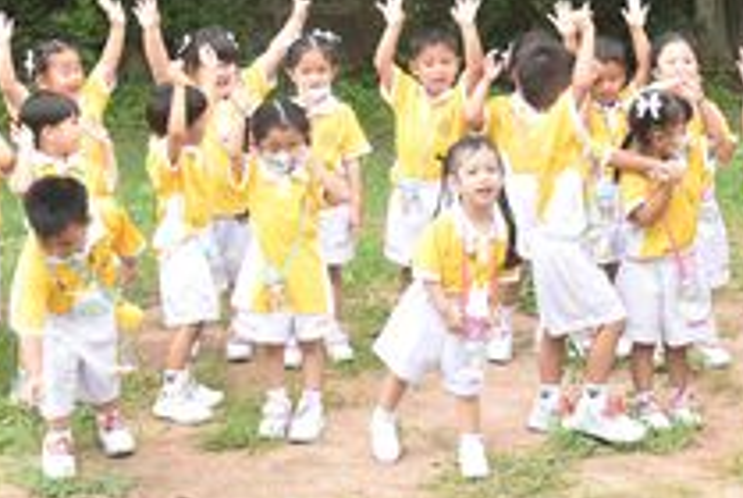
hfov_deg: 23.6
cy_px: -114
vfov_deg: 15.3
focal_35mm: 86
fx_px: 1777
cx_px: 384
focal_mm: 30
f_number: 4
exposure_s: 1/800
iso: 1000
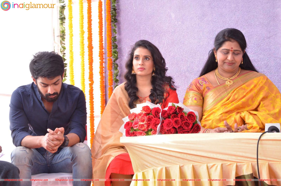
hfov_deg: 23.4
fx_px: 678
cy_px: 93
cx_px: 140
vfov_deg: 15.6
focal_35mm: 87
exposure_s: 1/125
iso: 1250
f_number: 6.3
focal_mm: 58
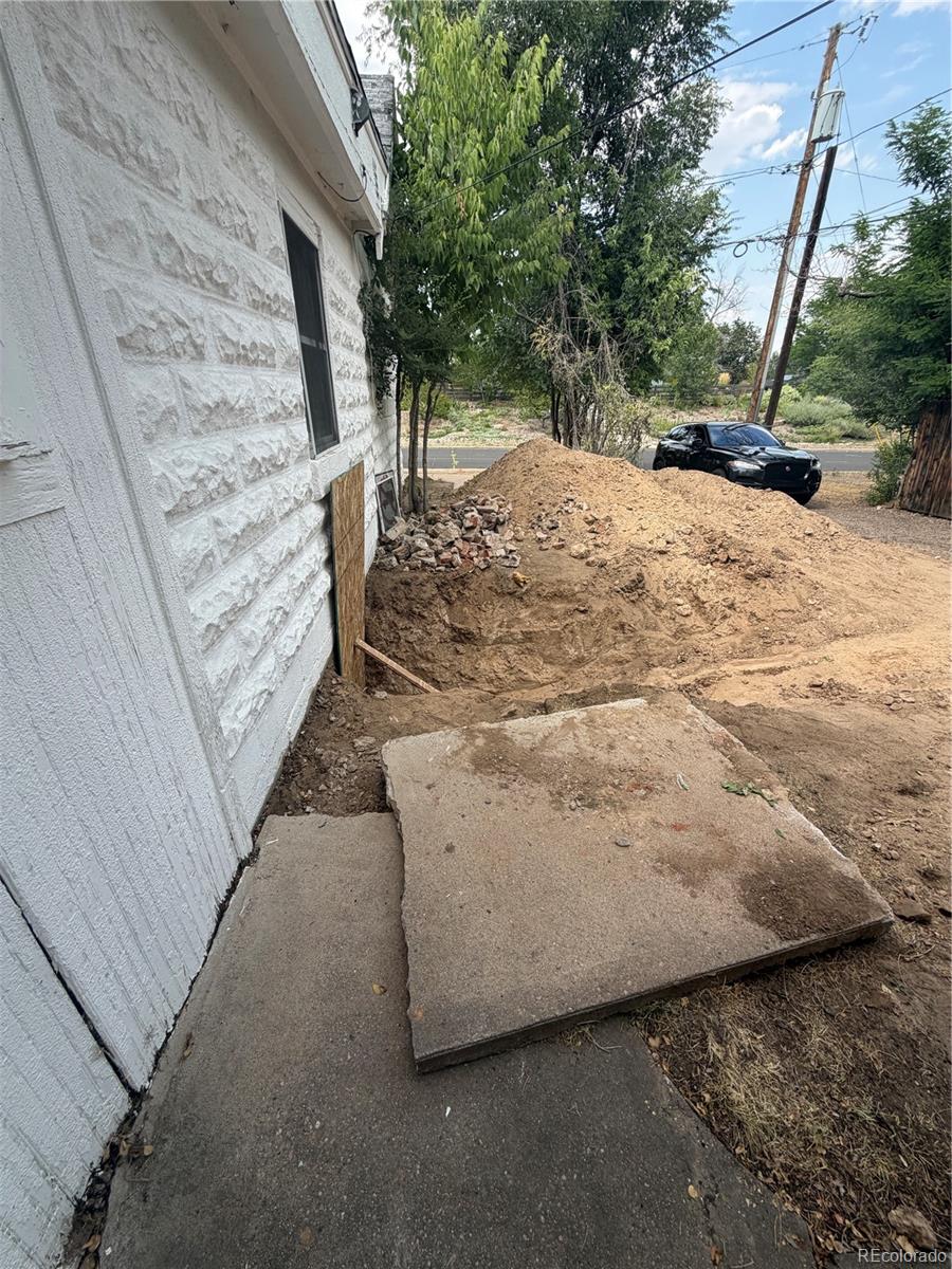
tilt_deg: -26.3
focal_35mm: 14
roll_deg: +0.4
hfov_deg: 85.7
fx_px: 513
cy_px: 634
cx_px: 476
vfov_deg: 102.1
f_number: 2.2
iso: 50
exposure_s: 1/502
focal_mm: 2.22
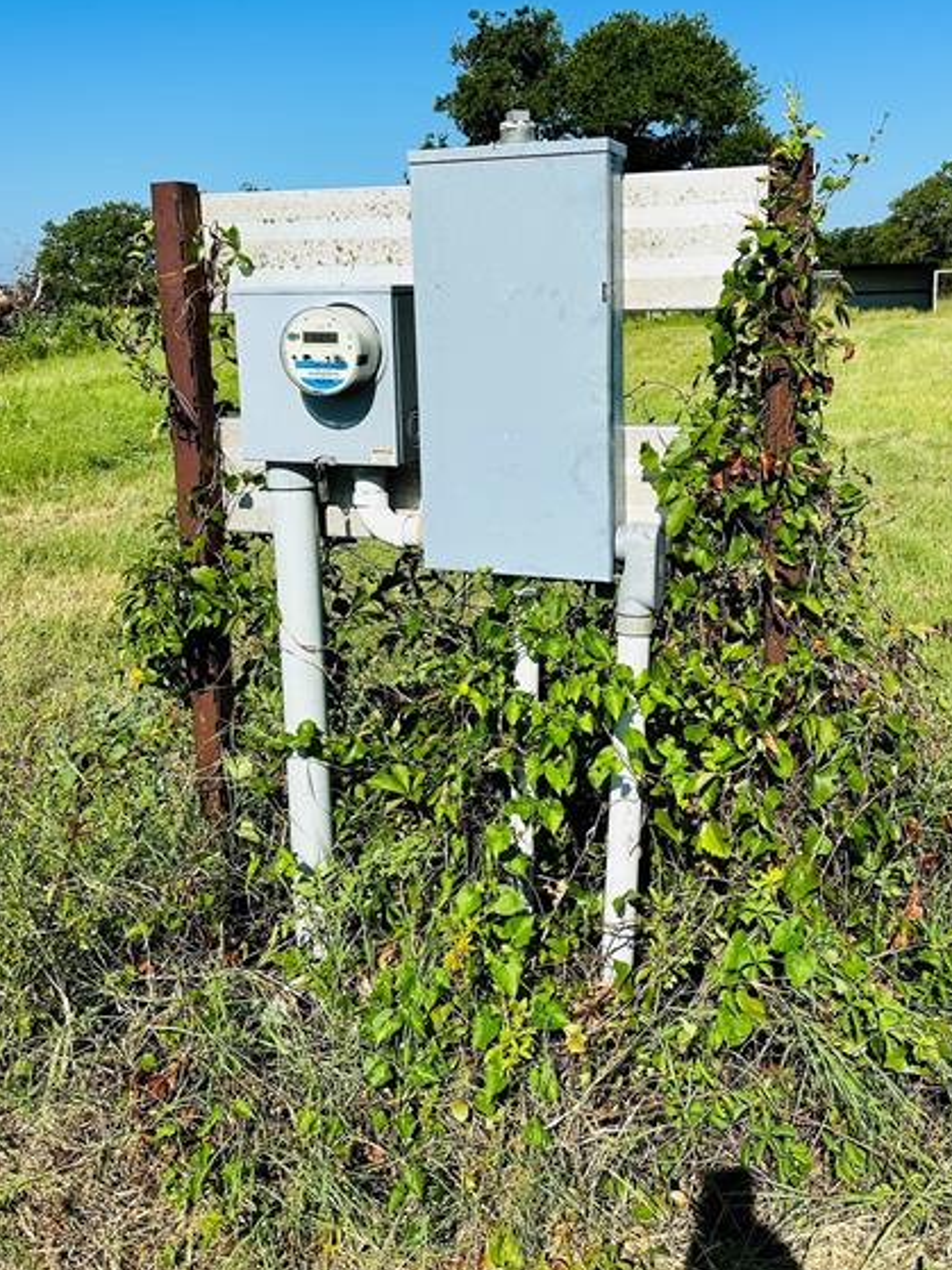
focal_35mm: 33
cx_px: 541
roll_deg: +0.8
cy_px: 482
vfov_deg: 54.8
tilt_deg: -9.4
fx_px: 1211
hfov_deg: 42.8
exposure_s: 1/6623
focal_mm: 6.86
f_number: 1.78
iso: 80
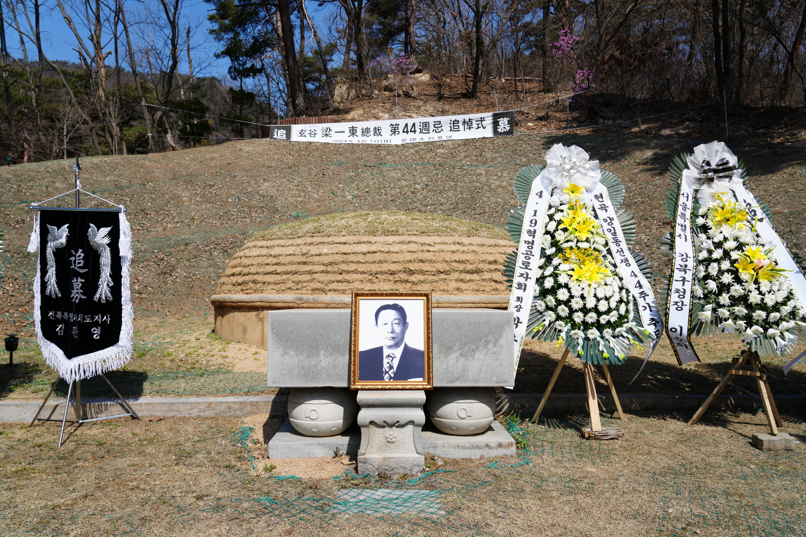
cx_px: 403
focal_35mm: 25
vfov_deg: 51.3
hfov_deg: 71.5
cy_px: 268
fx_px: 560
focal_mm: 25
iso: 100
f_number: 5.6
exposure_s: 1/500
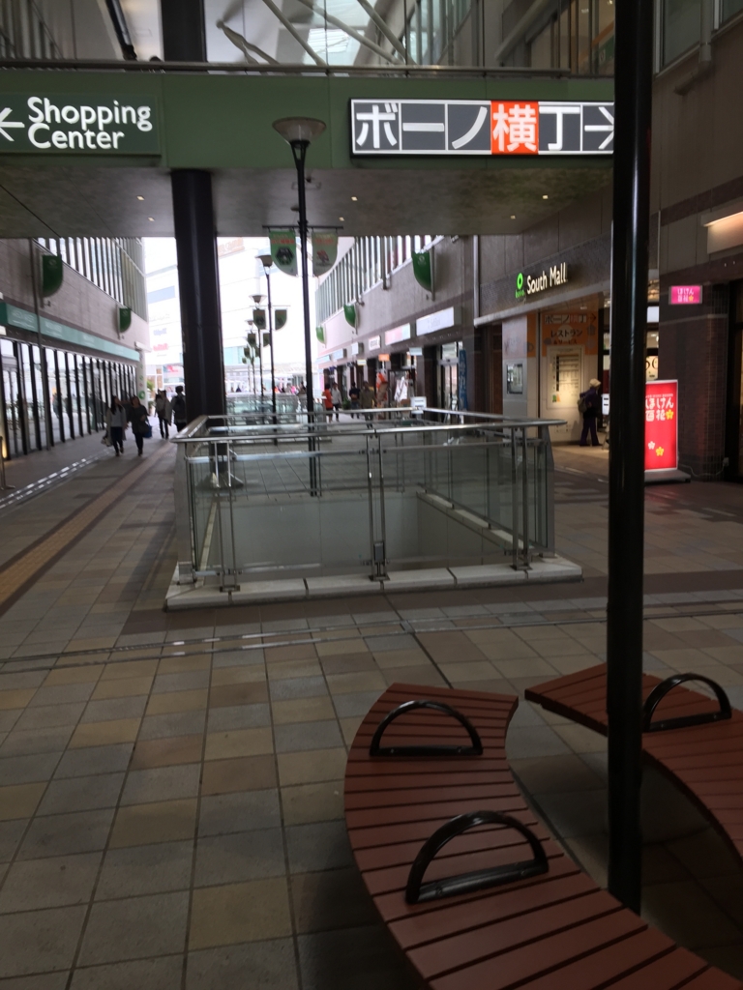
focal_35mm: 29
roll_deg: +0.8
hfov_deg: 48.2
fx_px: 830
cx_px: 372
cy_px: 495
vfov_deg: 61.7
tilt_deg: -10.8
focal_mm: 4.15
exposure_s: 1/60
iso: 40
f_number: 2.2
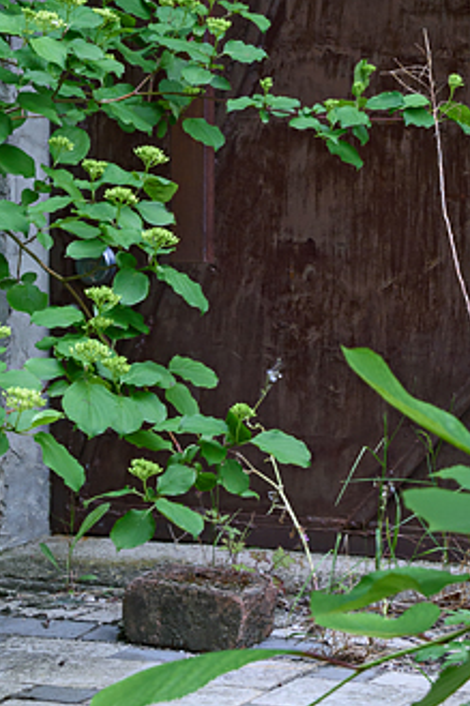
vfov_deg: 16.7
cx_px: 172
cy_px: -232
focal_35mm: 115
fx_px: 2254
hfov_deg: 11.9
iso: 400
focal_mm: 28
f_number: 7.1
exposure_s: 1/100
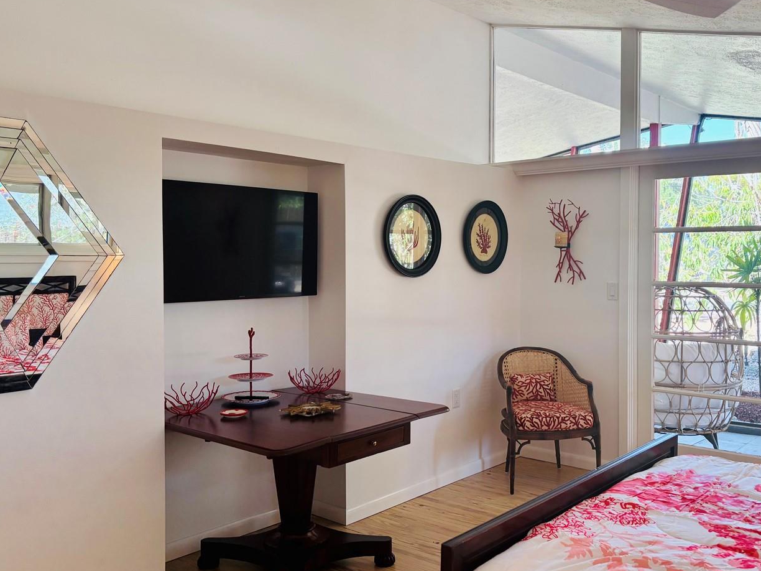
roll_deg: -0.4
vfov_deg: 41.8
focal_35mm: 34
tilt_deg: -1.3
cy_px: 275
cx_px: 454
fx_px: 747
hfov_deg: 53.6
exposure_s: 1/120
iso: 80
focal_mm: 5.96
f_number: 1.6
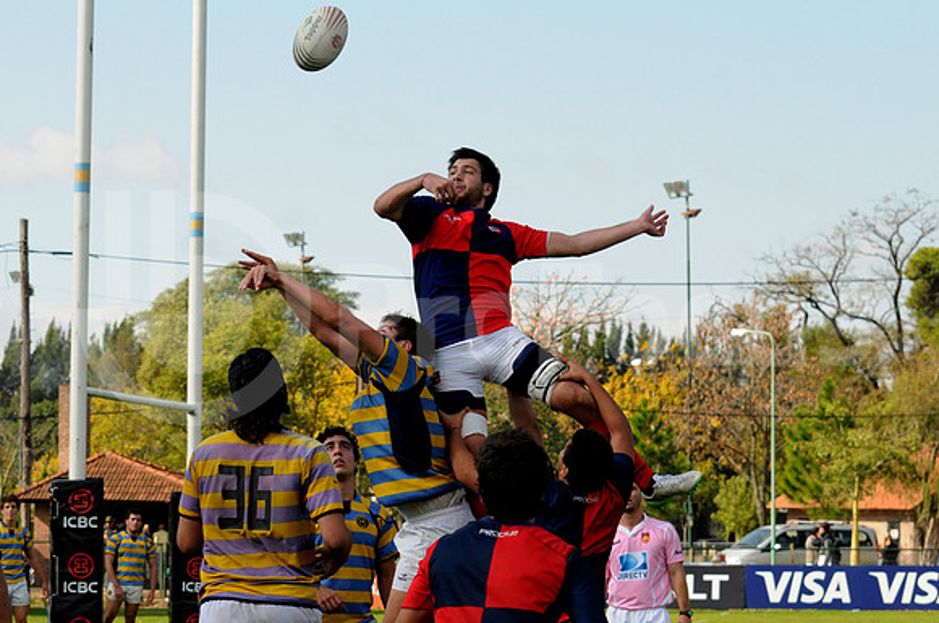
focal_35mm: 105
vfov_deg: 13.0
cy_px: 312
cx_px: 470
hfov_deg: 19.5
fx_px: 2735
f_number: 5.6
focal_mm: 70
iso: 400
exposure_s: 1/1000
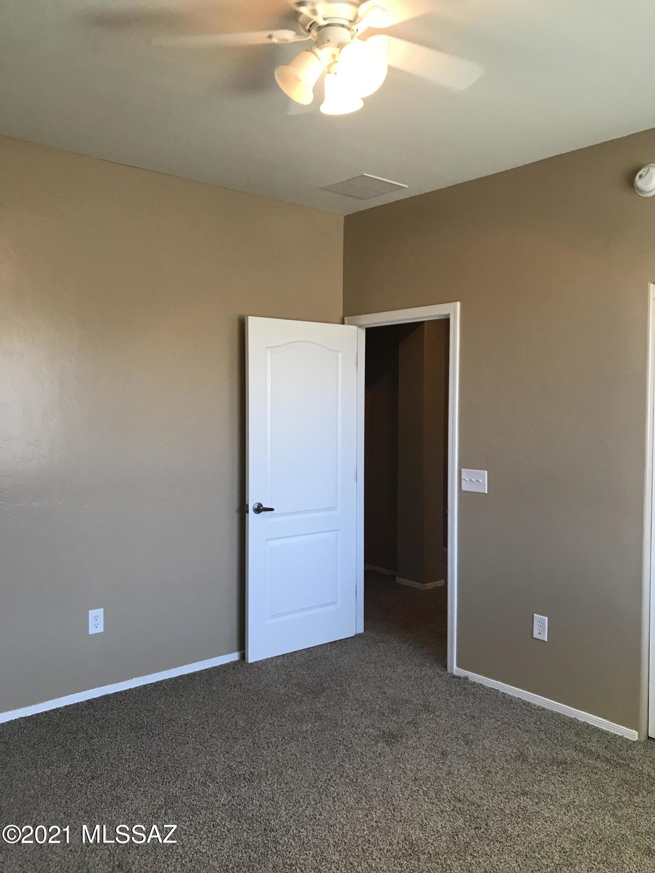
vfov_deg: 63.4
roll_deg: +0.7
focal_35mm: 28
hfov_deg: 49.7
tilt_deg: -0.7
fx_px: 706
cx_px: 328
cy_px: 436
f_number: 1.8
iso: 32
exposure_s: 1/30
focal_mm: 3.99
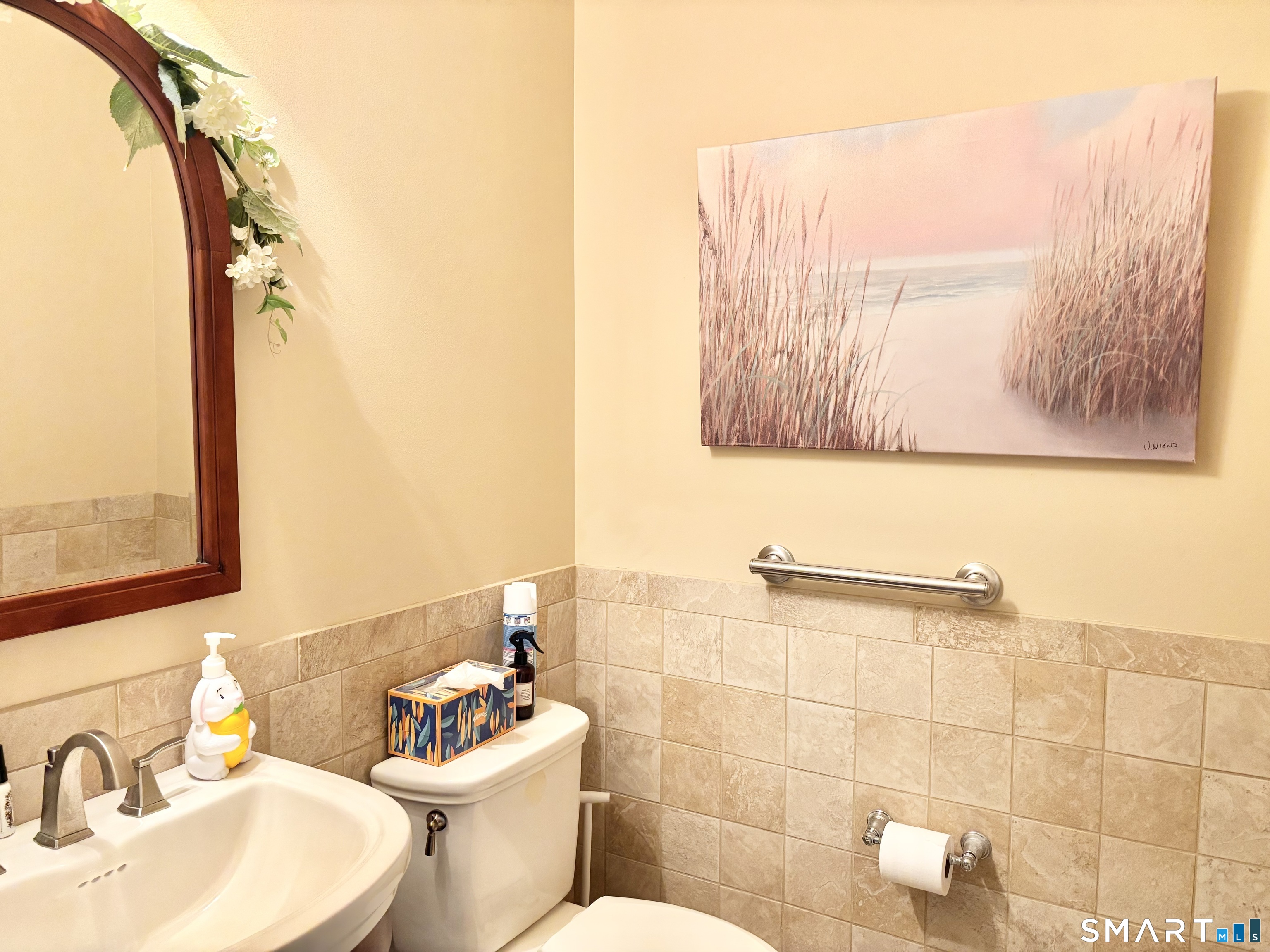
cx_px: 635
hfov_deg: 67.3
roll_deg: -0.9
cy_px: 476
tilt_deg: -4.7
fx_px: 954
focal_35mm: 26
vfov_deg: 53.1
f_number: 1.6
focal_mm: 5.96
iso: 250
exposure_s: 1/60
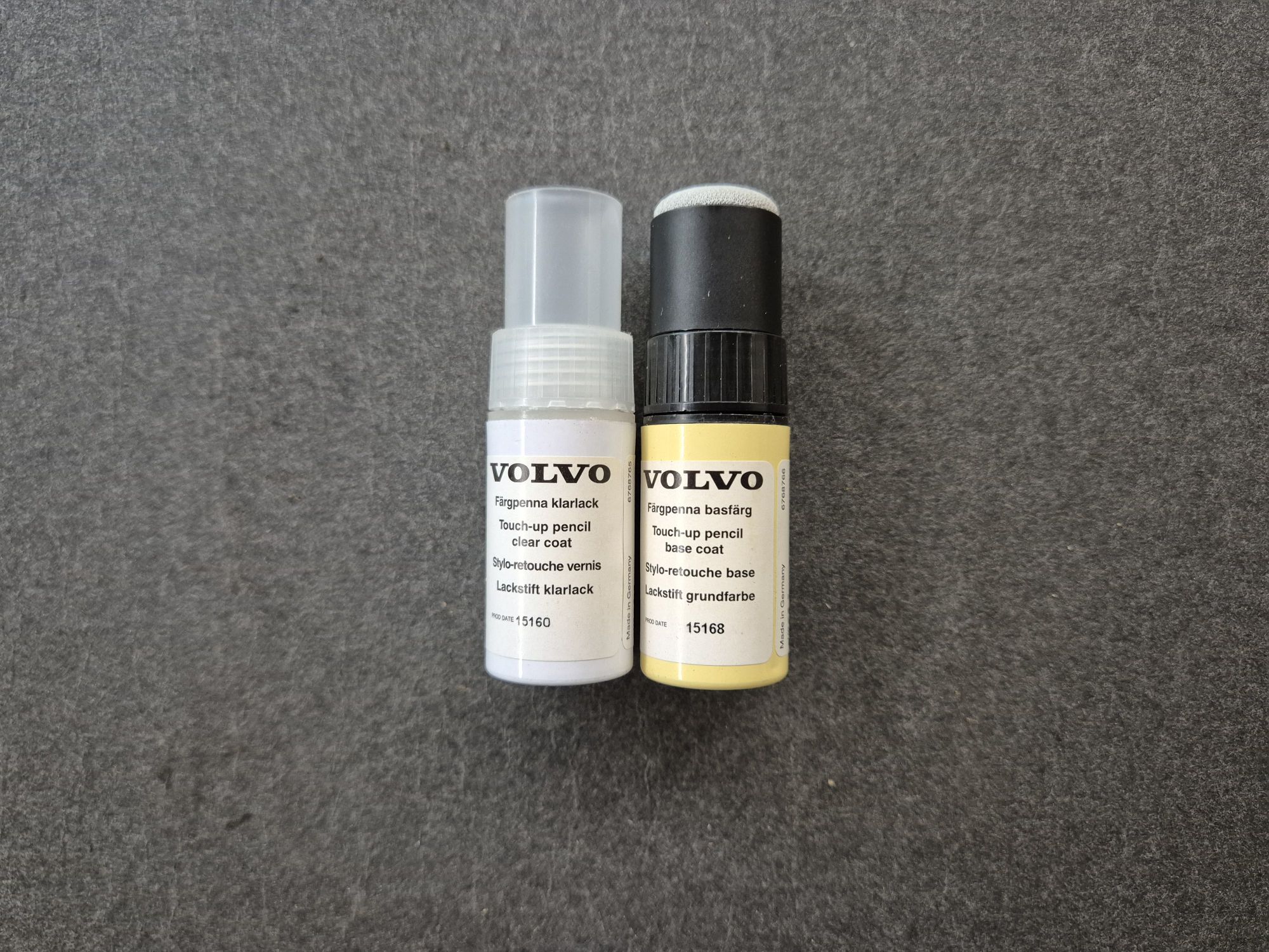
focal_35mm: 23
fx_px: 843
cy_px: 476
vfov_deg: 58.9
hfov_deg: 73.9
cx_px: 634
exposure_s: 1/100
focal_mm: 5.4
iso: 800
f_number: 1.8
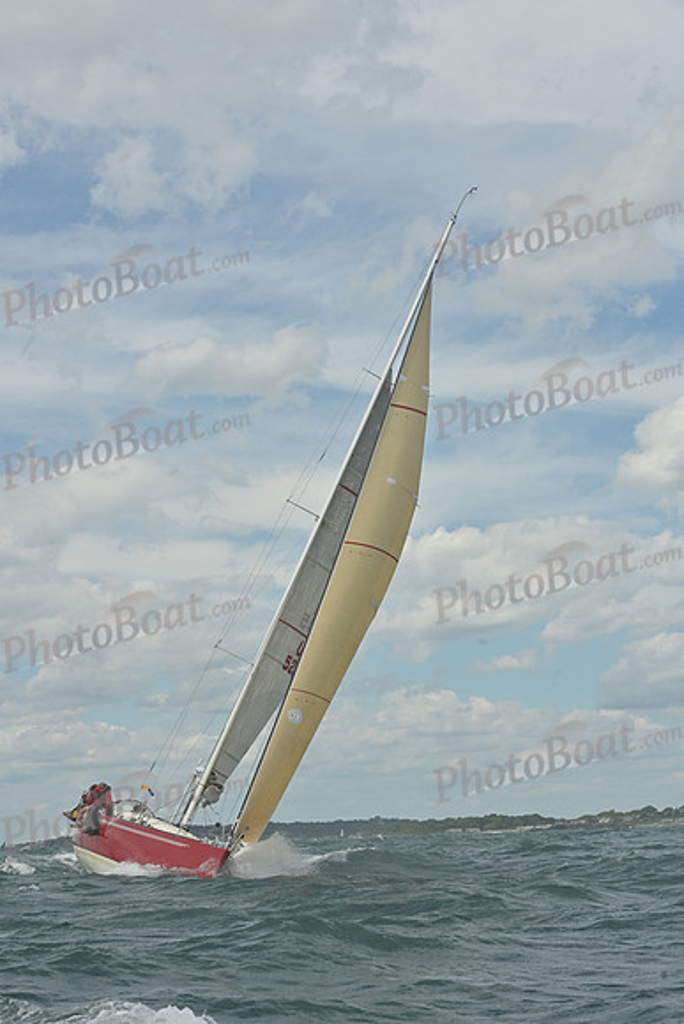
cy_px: 512
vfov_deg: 28.8
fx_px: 1994
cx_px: 342
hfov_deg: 19.5
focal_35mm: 70
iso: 320
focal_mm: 70
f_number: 10
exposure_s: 1/1250
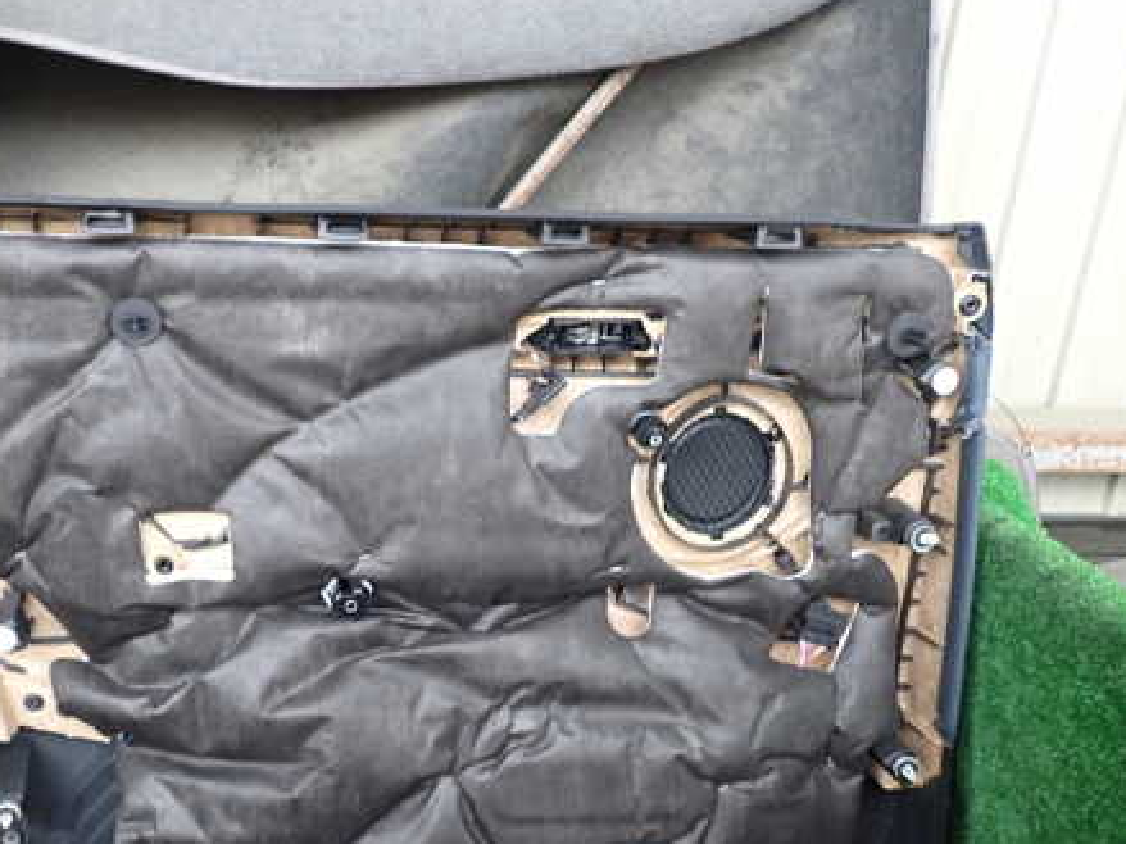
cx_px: 369
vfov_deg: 35.0
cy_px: 503
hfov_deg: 45.1
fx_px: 1333
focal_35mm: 41
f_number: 2.3
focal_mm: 5.4
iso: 250
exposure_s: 1/30
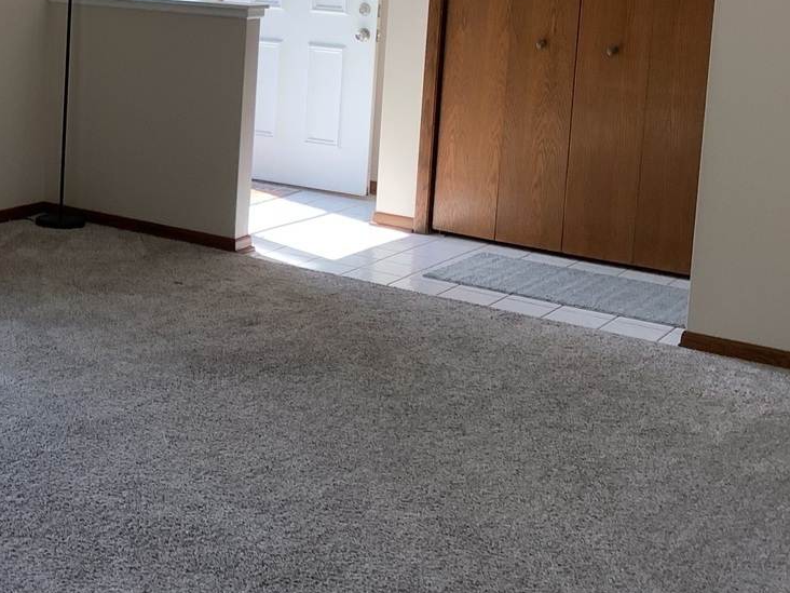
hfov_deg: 30.3
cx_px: 83
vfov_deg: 23.5
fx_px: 1392
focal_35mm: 61
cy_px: 82
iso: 32
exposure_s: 1/120
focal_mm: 3.3
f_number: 2.4
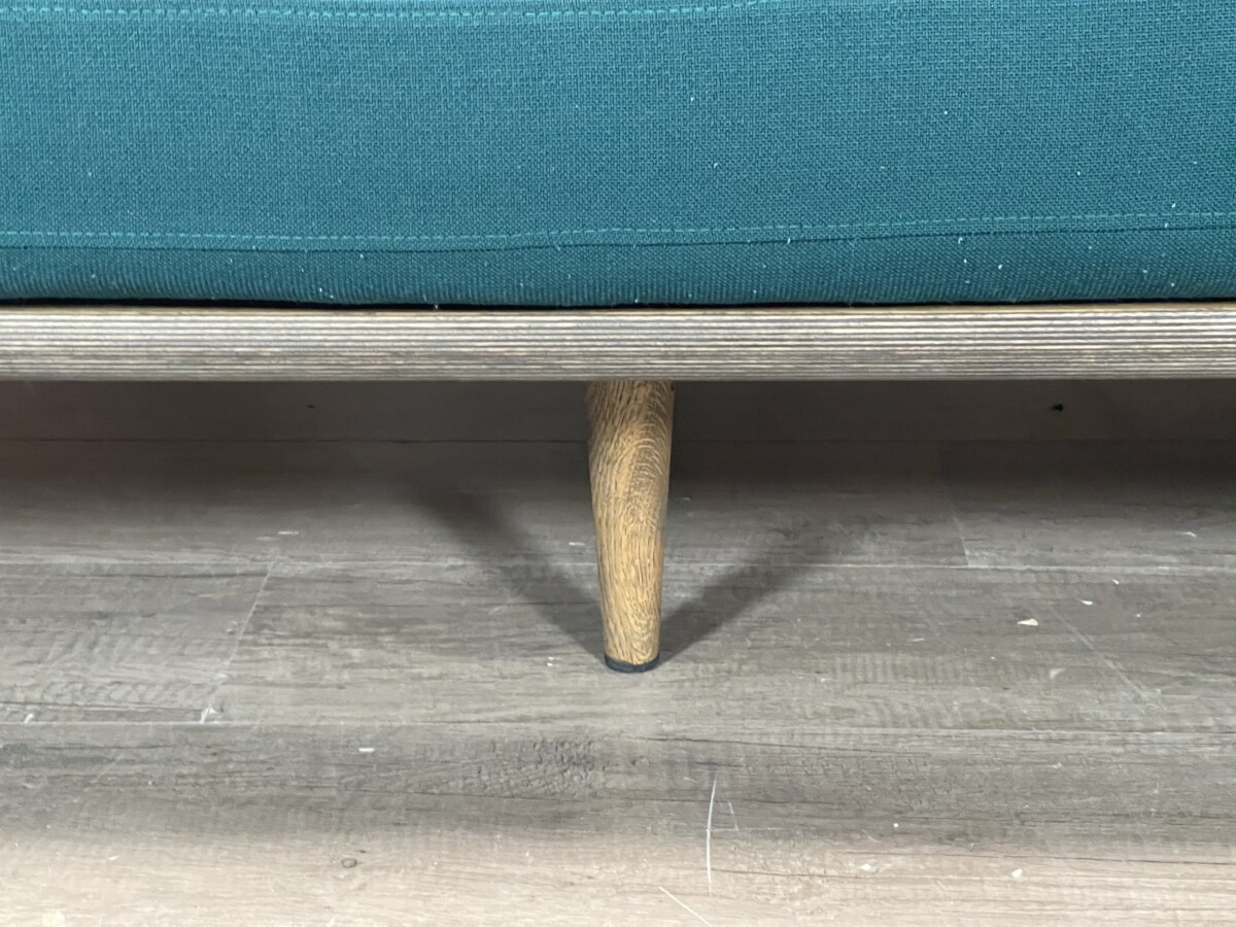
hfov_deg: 30.3
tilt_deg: -22.8
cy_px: 464
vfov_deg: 22.9
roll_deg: +1.7
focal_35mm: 64
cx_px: 618
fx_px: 2285
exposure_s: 1/51
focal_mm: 7.5
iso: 640
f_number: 2.2
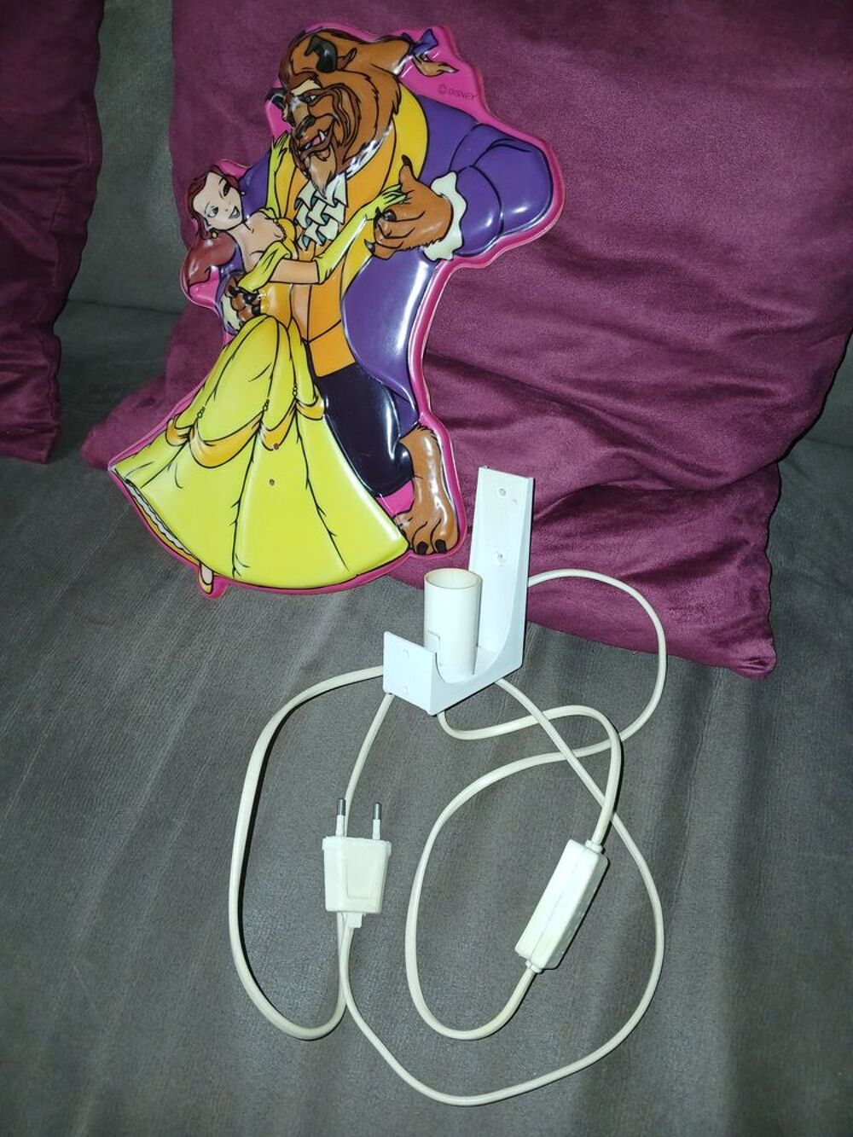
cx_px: 426
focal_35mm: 26
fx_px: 854
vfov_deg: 67.3
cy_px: 568
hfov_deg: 53.1
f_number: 1.8
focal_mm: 3.98
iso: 200
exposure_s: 1/50
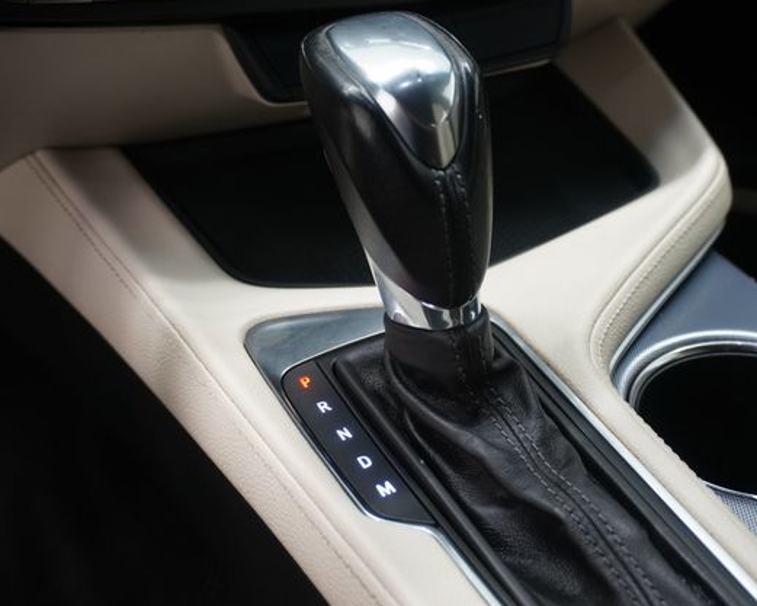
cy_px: 299
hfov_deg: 41.1
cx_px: 432
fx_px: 1008
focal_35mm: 45
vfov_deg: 33.4
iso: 640
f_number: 4.5
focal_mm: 26
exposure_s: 1/60
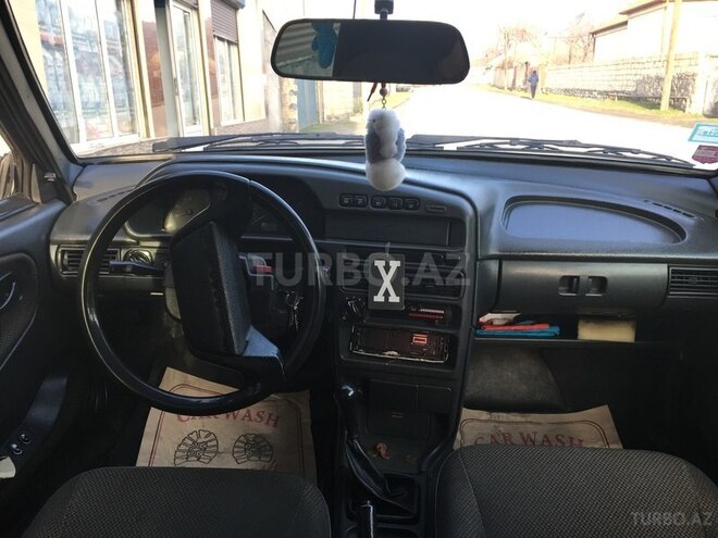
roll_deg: +0.7
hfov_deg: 61.7
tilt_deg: -14.5
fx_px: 602
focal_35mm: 29
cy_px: 269
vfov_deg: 48.2
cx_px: 359
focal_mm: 4.15
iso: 40
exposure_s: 1/100
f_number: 2.2
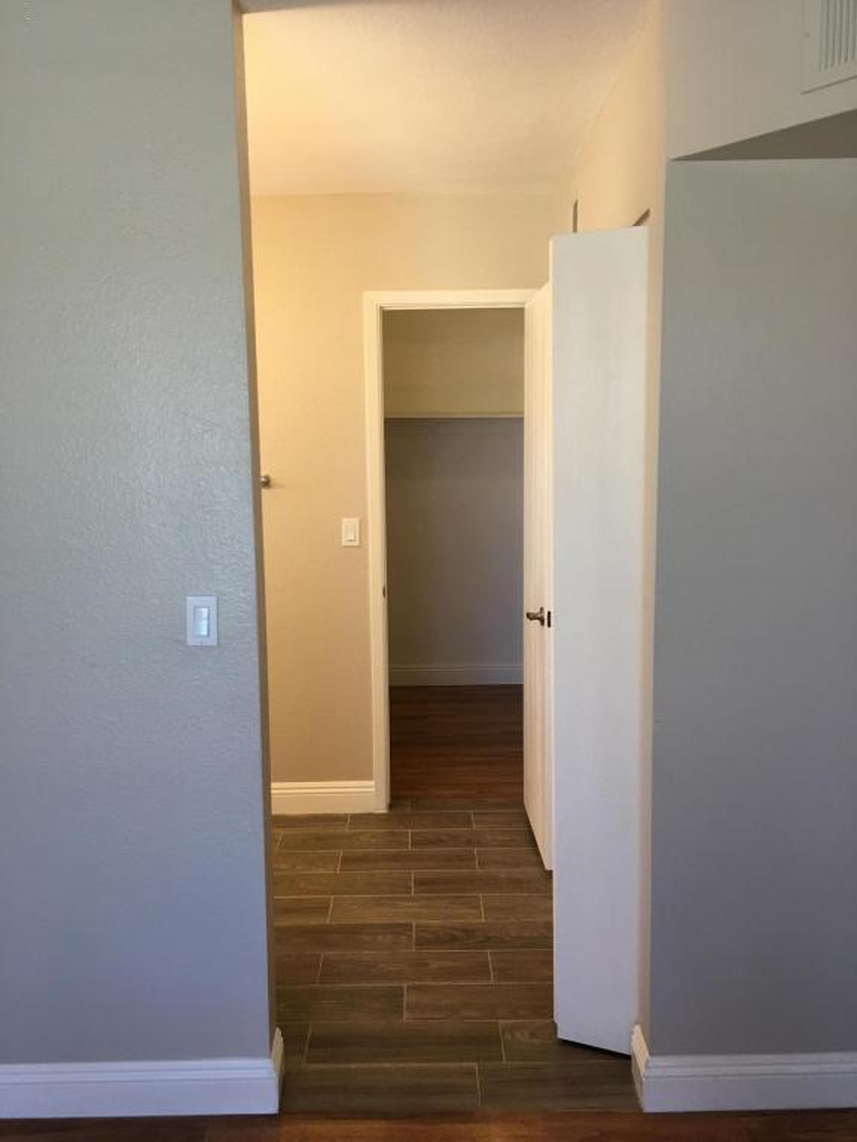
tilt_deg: -8.0
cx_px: 428
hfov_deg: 48.2
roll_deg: +0.8
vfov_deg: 61.7
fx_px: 957
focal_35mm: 29
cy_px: 571
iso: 32
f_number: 2.2
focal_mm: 4.15
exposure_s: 1/30
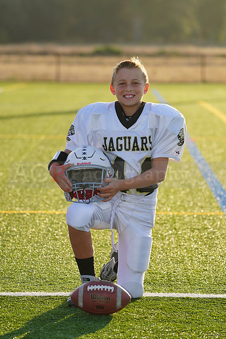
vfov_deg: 10.3
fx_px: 1885
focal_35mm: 200
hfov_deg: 6.9
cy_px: 170
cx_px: 113
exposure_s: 1/250
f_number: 5.6
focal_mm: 200
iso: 100
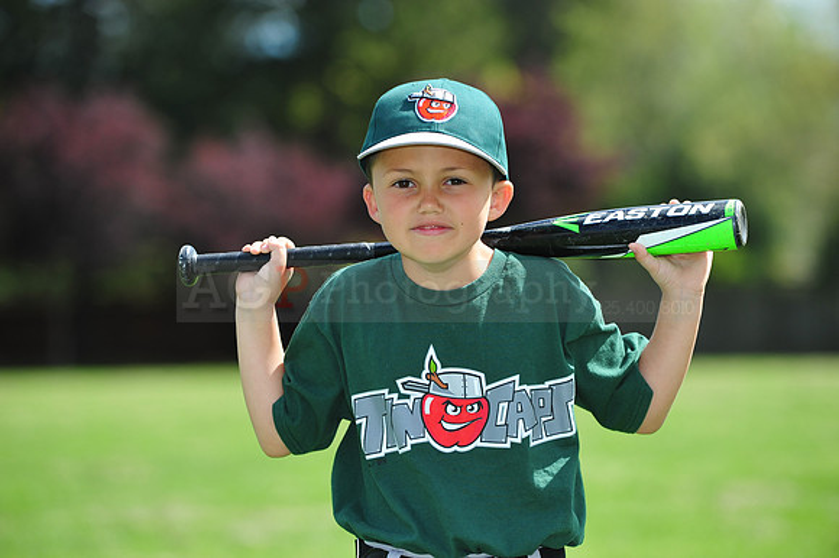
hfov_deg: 11.8
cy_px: 279
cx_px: 420
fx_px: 4076
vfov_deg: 7.8
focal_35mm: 175
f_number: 5
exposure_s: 1/1600
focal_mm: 175
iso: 400
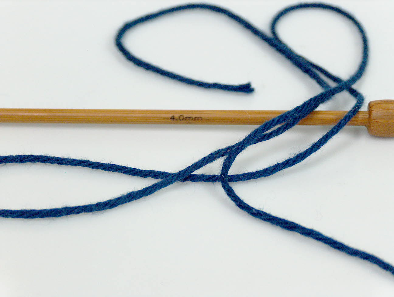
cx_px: 197
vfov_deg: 15.0
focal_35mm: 99
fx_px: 1128
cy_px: 148
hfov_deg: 19.8
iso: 200
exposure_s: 1/30.6
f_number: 2.9
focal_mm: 20.29
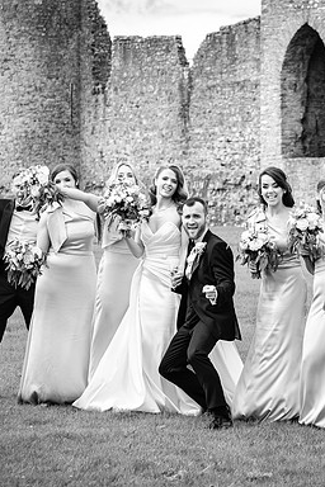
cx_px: 223
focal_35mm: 138
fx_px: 1869
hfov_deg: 9.9
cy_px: 243
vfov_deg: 14.9
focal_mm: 56.3
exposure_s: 1/640
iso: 160
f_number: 2.8
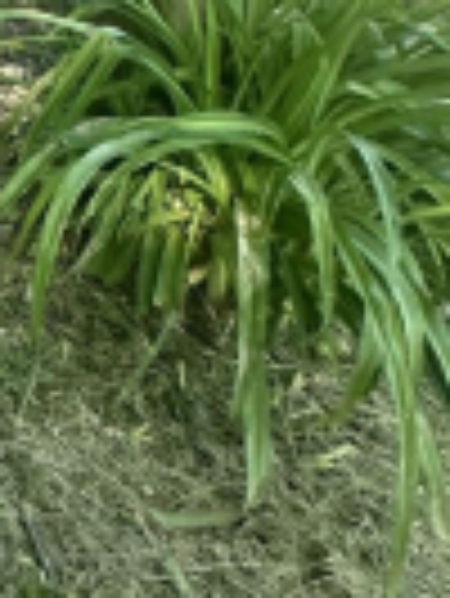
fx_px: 1211
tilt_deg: -13.6
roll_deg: +0.5
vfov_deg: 21.6
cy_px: -371
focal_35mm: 70
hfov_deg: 14.8
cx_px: -576
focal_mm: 2.22
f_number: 2.2
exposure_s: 1/467
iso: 40
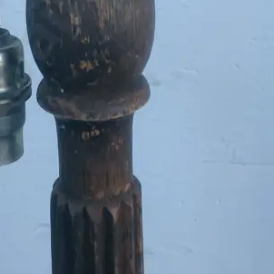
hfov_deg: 20.6
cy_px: -22
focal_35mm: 84
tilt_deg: -17.4
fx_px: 752
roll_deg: -1.9
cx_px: 85
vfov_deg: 19.8
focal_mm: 3.99
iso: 40
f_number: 1.8
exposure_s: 1/121
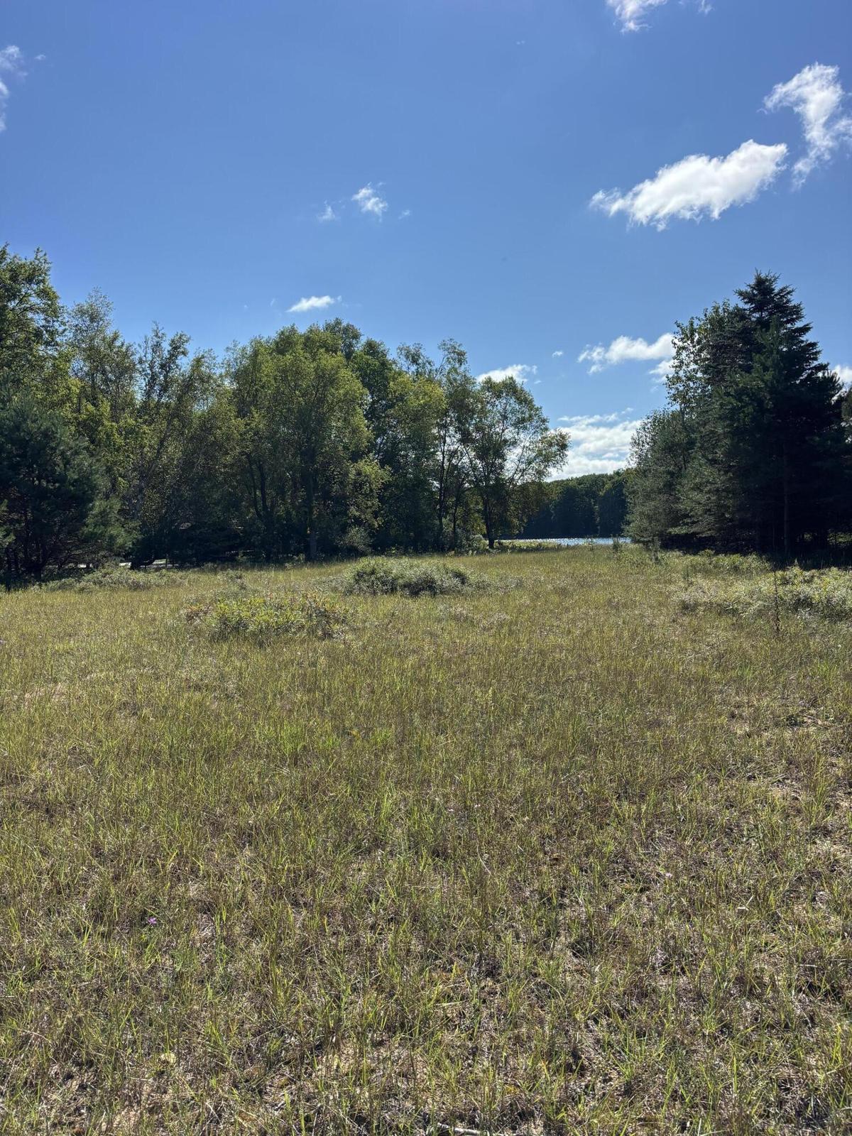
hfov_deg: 53.1
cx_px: 426
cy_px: 568
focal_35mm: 26
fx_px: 853
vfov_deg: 67.3
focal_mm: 5.96
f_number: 1.6
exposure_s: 1/3937
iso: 50
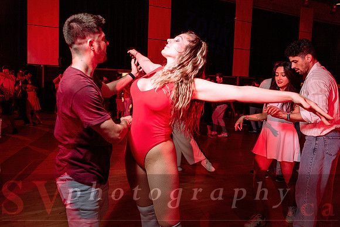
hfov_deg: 69.1
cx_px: 155
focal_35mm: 26
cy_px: 104
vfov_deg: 49.4
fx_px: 246
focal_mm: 24
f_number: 3.5
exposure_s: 1/40
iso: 1000
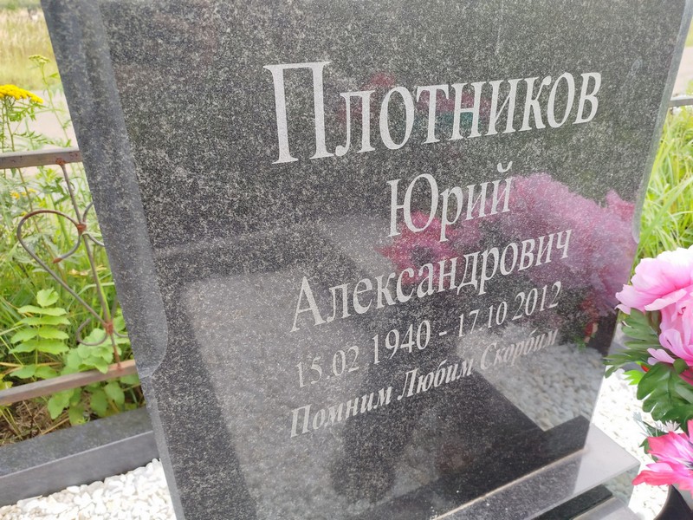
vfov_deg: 56.8
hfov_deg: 71.6
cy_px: 260
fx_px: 480
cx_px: 346
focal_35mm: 24
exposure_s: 1/183
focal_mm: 5.31
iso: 50
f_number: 1.7
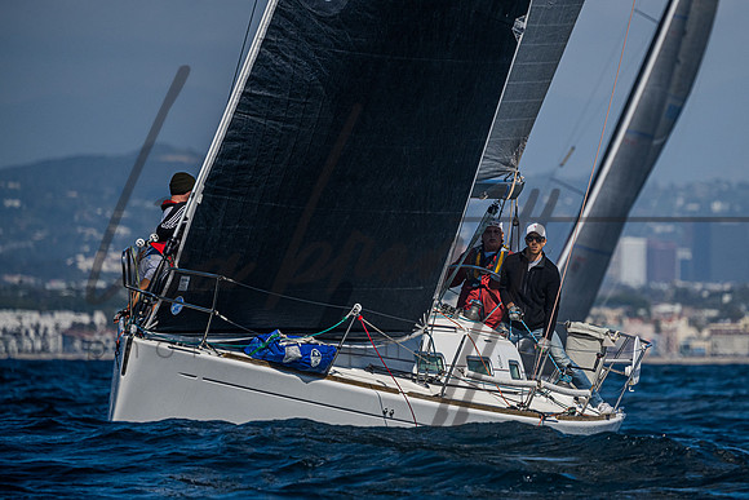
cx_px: 485
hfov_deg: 4.4
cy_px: 256
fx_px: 9830
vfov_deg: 2.9
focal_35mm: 472
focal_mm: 360
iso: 400
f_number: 5.6
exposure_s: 1/8000
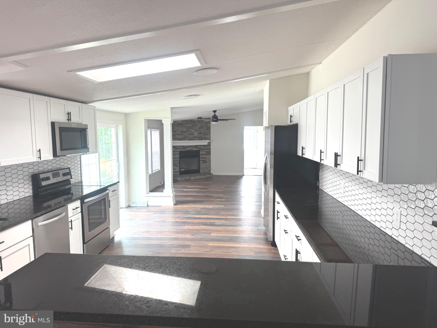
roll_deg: -0.3
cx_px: 218
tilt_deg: -6.8
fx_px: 303
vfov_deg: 56.8
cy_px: 164
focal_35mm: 24
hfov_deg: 71.6
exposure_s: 1/121
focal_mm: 6.76
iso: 50
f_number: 1.78
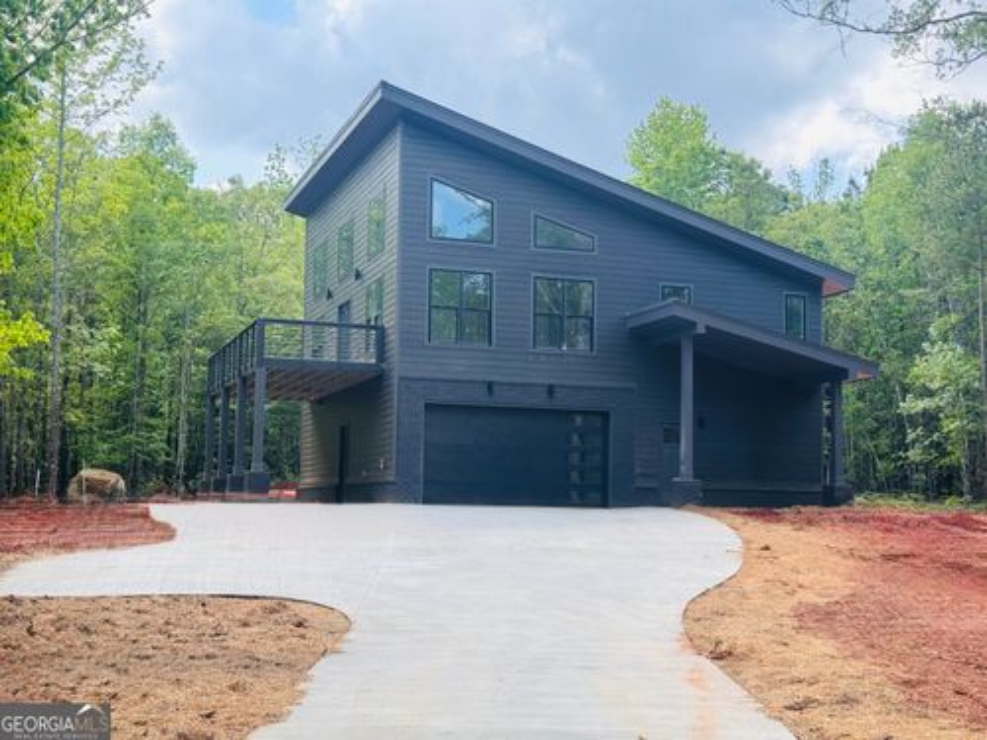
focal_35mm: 48
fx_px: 1369
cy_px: 370
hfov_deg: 39.7
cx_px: 494
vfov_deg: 30.3
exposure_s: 1/1637
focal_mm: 6.76
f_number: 1.78
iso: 64
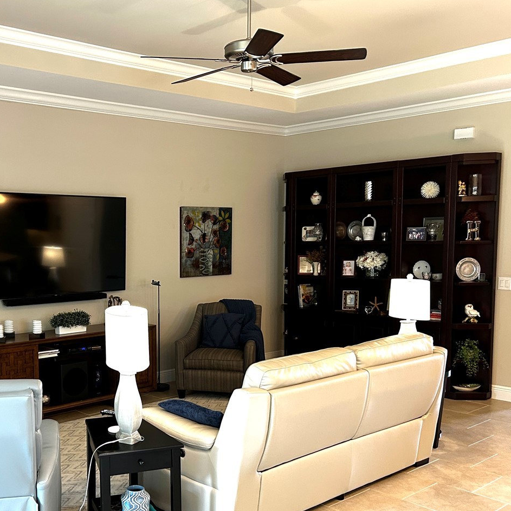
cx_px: 145
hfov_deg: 41.9
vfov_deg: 42.6
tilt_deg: -6.0
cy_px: 309
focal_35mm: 39
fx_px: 651
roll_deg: +1.2
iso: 160
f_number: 1.5
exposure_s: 1/60
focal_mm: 5.7
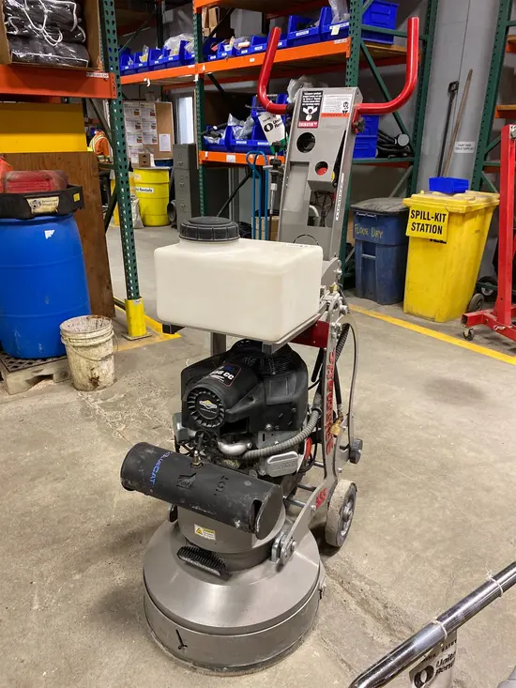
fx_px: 517
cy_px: 344
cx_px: 258
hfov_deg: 53.1
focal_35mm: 26
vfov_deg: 67.3
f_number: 1.8
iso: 250
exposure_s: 1/60
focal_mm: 4.25
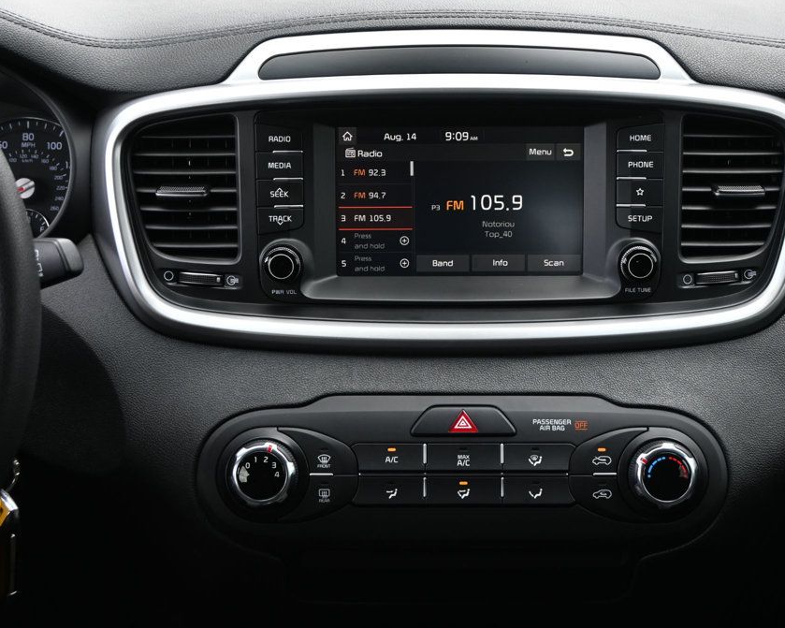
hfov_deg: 29.7
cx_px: 448
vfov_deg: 24.0
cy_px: 310
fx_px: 1477
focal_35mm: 64
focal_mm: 37
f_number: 5.3
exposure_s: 1/125
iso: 500
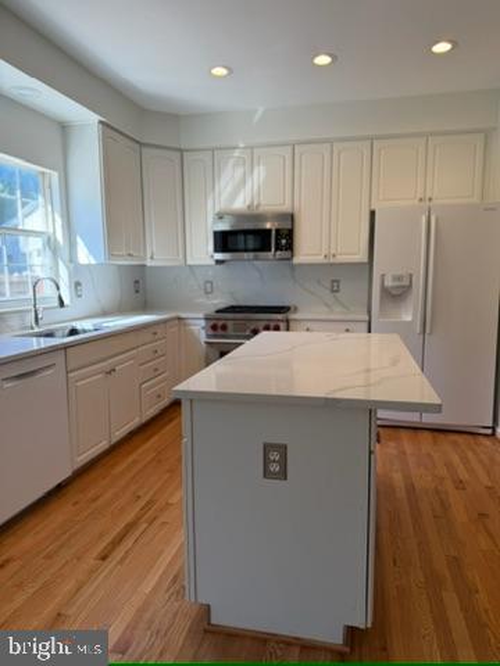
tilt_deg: -7.5
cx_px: 250
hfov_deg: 56.8
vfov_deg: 71.6
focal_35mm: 24
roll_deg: +0.6
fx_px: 462
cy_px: 333
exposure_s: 1/225
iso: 80
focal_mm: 6.76
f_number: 1.78
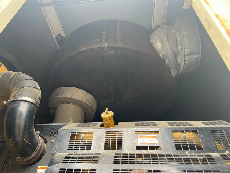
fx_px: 173
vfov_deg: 53.1
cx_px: 115
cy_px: 86
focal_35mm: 26
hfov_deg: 67.3
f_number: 1.6
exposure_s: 1/164
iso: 50
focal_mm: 5.1
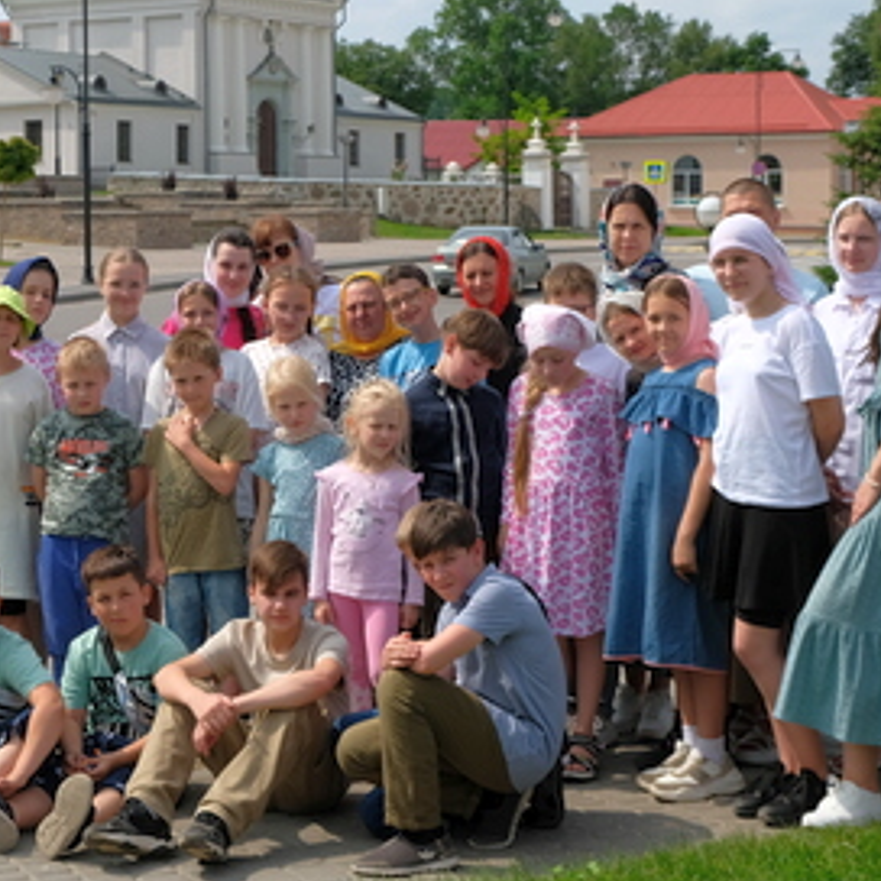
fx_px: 2073
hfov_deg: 23.8
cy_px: 209
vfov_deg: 23.7
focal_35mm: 72
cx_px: 230
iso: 200
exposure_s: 1/1000
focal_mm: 24.3
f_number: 5.6
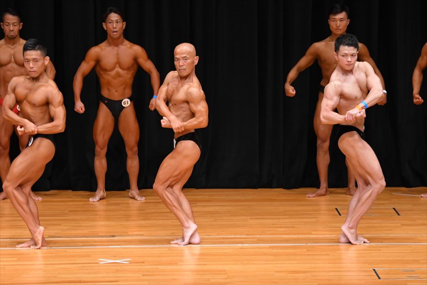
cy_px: 142
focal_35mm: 255
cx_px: 214
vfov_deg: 5.4
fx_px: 3023
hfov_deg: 8.1
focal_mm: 170
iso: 4000
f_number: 5.6
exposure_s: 1/400
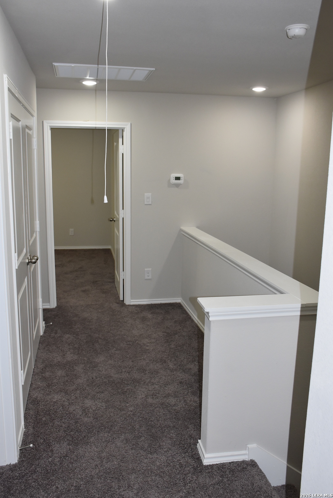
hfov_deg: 40.0
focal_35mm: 33
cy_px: 249
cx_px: 166
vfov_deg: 57.2
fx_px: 457
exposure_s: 1/100
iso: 800
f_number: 5
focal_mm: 22
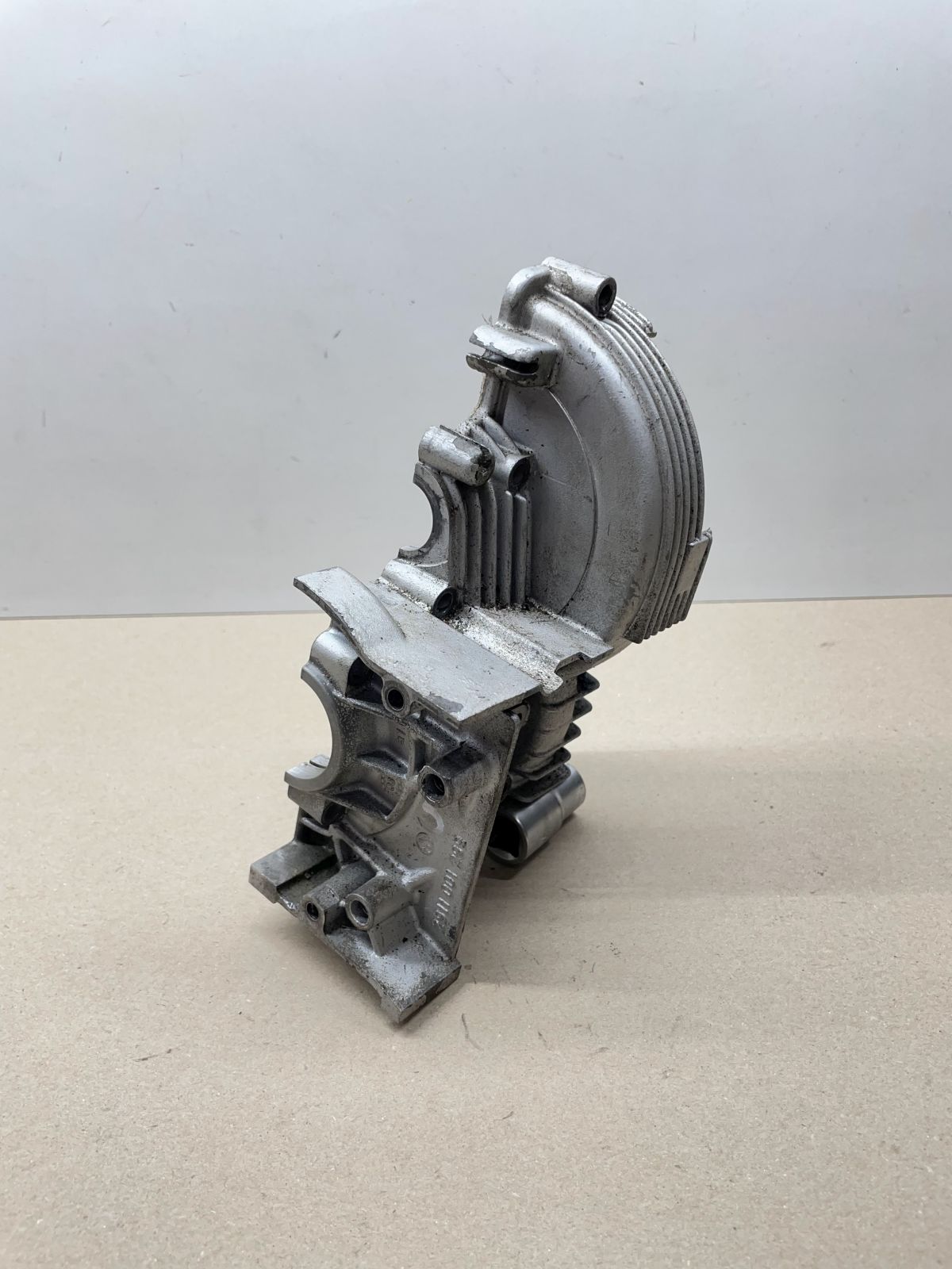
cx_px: 476
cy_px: 634
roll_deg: +2.1
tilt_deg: -28.0
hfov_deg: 53.1
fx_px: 953
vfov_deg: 67.3
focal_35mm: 26
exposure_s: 1/100
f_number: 1.6
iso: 80
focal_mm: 4.2
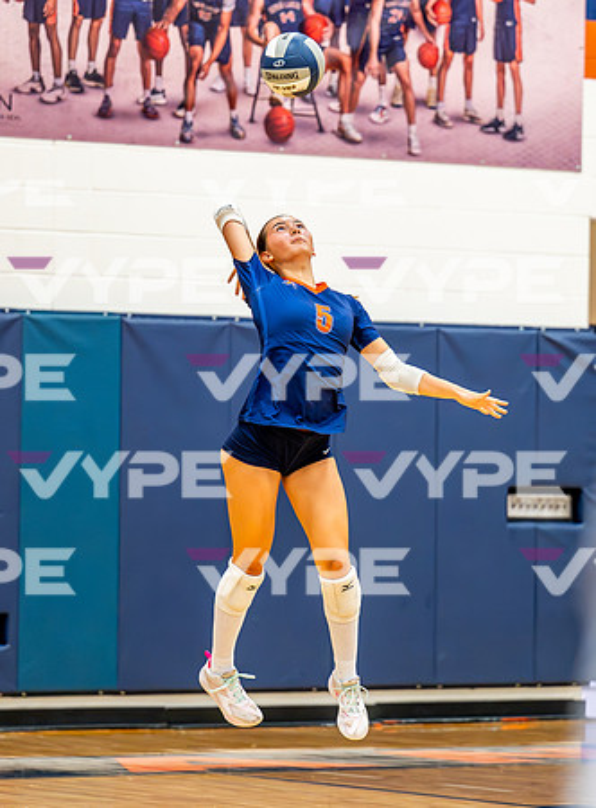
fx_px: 4473
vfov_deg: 10.3
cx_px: 317
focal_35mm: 193
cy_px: 415
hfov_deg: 7.6
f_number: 2.8
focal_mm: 125
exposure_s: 1/800
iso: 3600
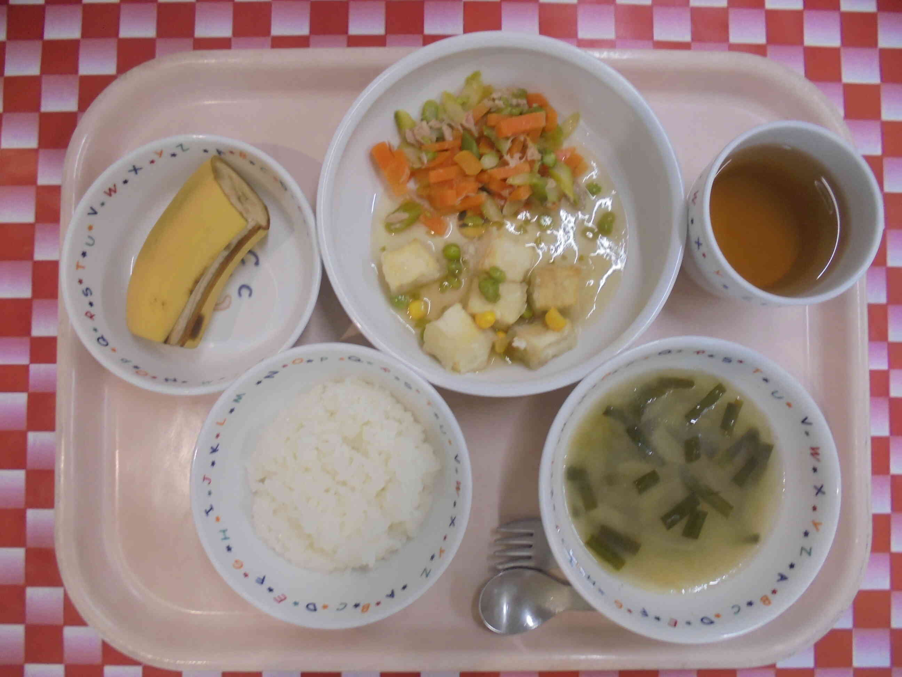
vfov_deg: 53.1
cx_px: 451
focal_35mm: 26
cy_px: 338
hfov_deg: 67.3
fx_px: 677
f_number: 3.5
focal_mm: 4.6
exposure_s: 1/30
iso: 200
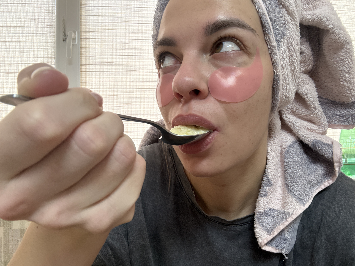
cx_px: 178
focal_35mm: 23
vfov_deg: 58.9
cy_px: 133
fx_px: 236
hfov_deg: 73.9
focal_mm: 2.69
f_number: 1.9
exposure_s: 1/50
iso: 100
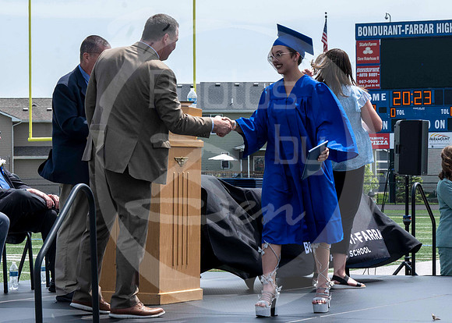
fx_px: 1902
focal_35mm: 148
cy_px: 93
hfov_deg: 13.5
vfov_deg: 9.7
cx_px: 154
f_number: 13
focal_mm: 74
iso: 200
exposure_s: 1/250
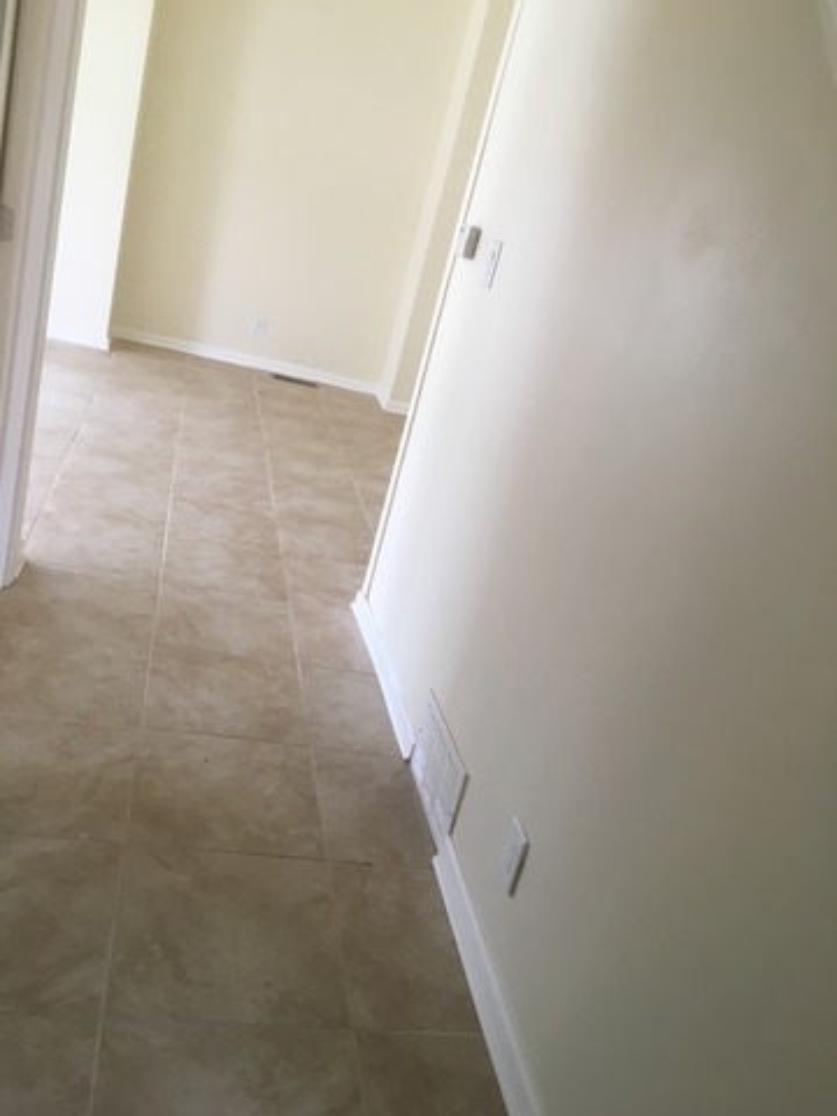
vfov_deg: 61.7
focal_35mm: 29
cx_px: 418
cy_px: 558
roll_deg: -16.7
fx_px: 935
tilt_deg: -17.2
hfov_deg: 48.2
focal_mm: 4.15
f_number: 2.2
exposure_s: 1/30
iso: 25
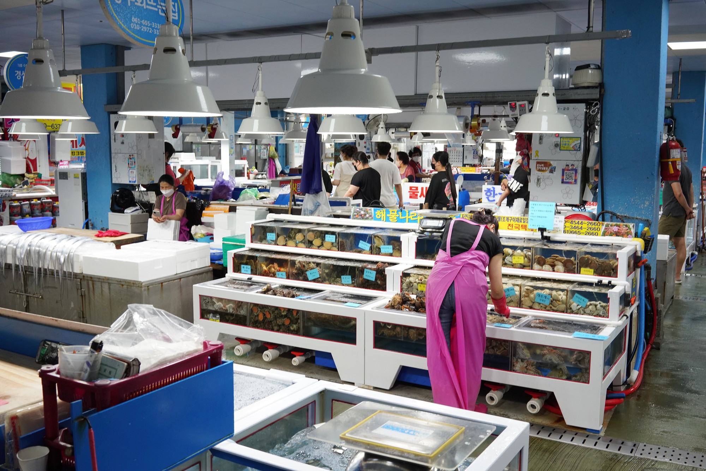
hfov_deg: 54.4
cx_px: 353
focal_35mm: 35
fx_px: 686
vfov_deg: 37.9
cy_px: 236
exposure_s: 1/125
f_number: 8
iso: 1600
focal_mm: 35
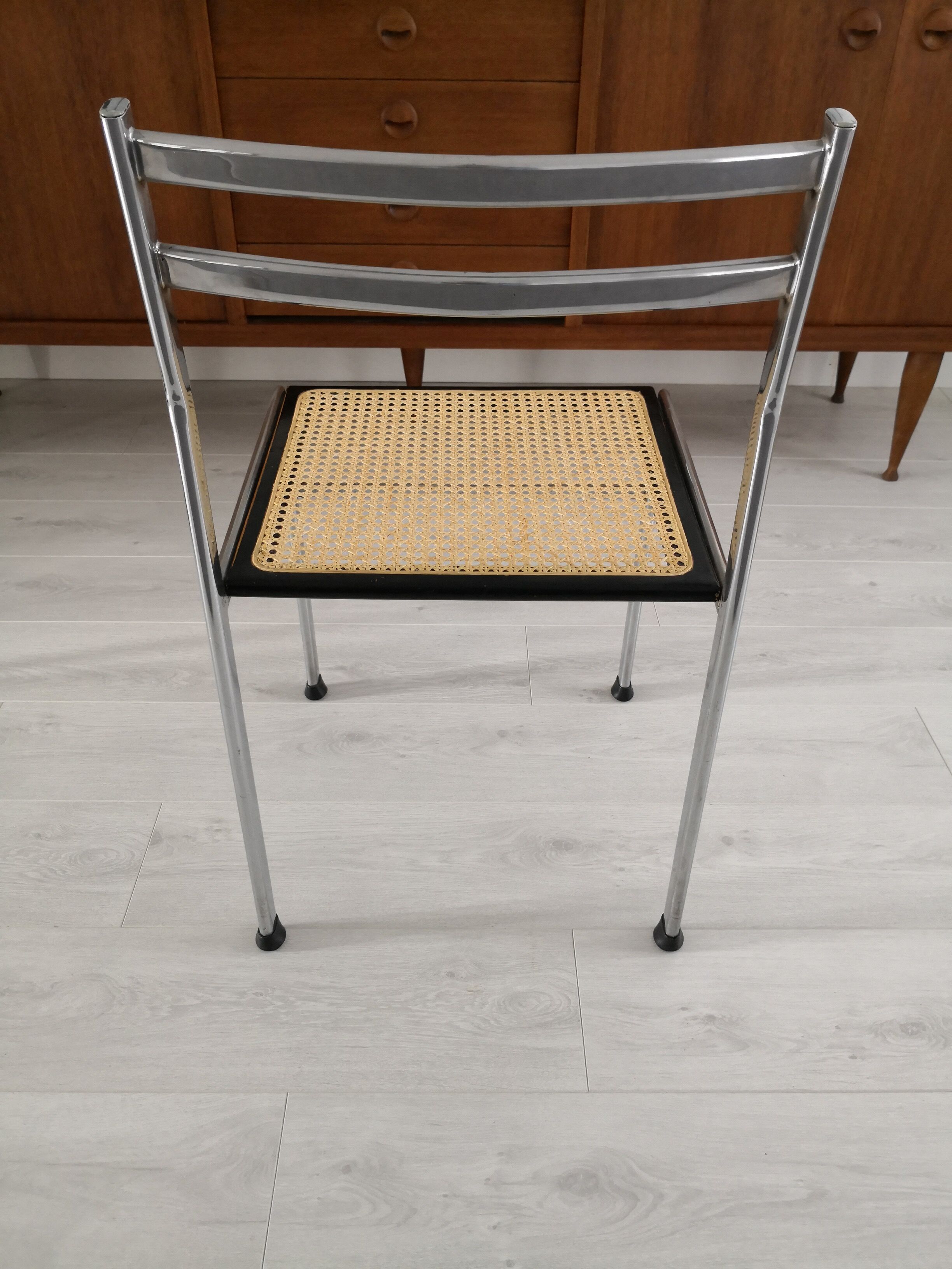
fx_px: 990
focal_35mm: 27
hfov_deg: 51.4
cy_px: 634
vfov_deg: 65.3
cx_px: 476
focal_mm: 3.95
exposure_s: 1/40
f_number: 1.6
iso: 160
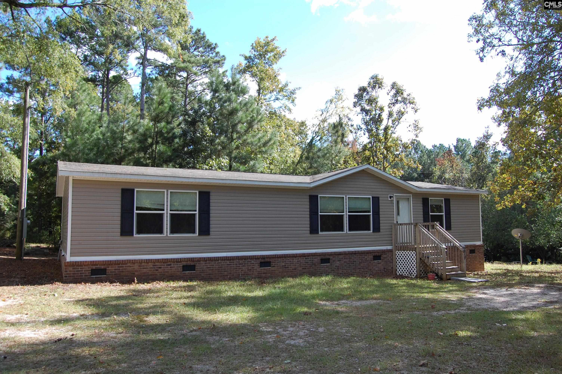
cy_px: 187
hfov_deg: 67.4
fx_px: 421
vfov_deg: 47.8
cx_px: 281
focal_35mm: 27
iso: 200
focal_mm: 18
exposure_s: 1/160
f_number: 6.3
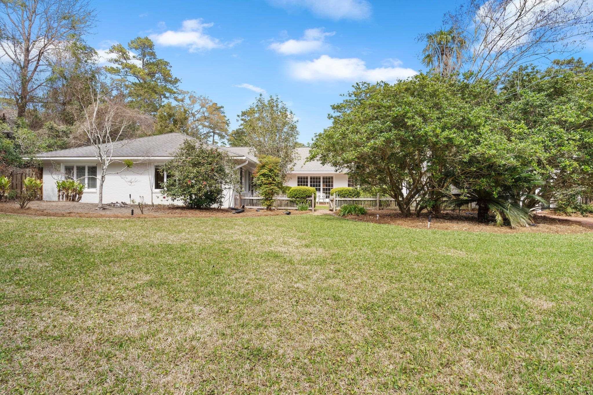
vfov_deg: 61.9
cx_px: 296
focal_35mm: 20
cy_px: 198
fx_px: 329
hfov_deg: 84.0
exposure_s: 1/15
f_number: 9
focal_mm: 20
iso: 100
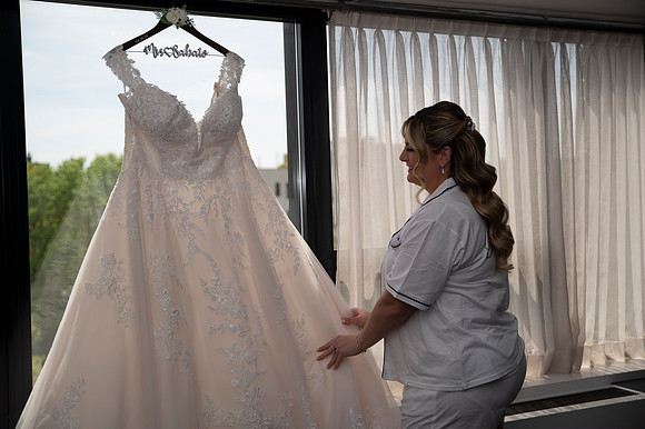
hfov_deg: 39.6
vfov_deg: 27.0
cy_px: 214
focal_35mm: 50
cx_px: 322
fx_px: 895
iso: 400
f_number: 2.8
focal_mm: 50
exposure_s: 1/3200
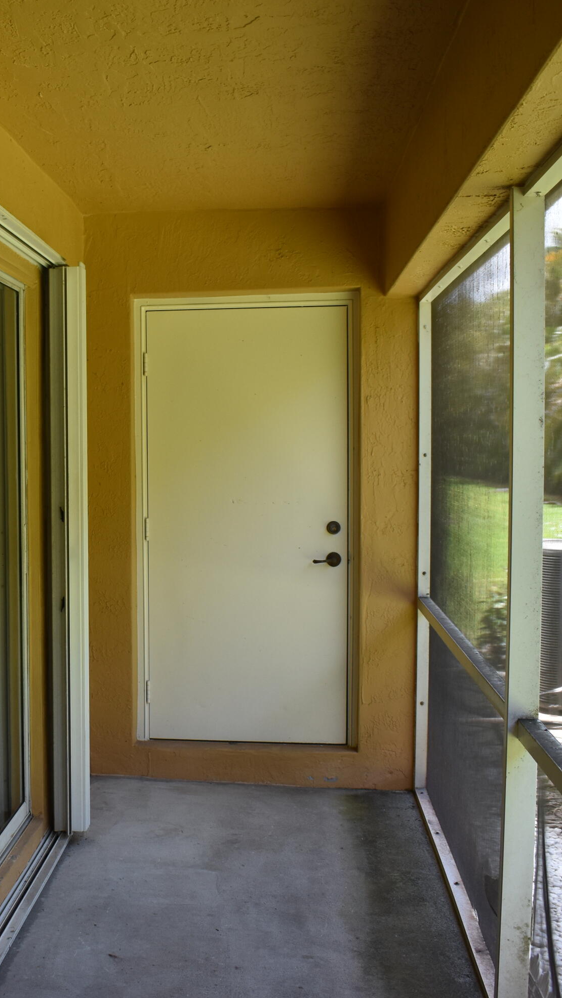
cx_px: 50
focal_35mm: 43
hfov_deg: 26.7
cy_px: 497
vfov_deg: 47.4
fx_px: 1139
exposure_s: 1/250
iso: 400
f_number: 4.5
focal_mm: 18
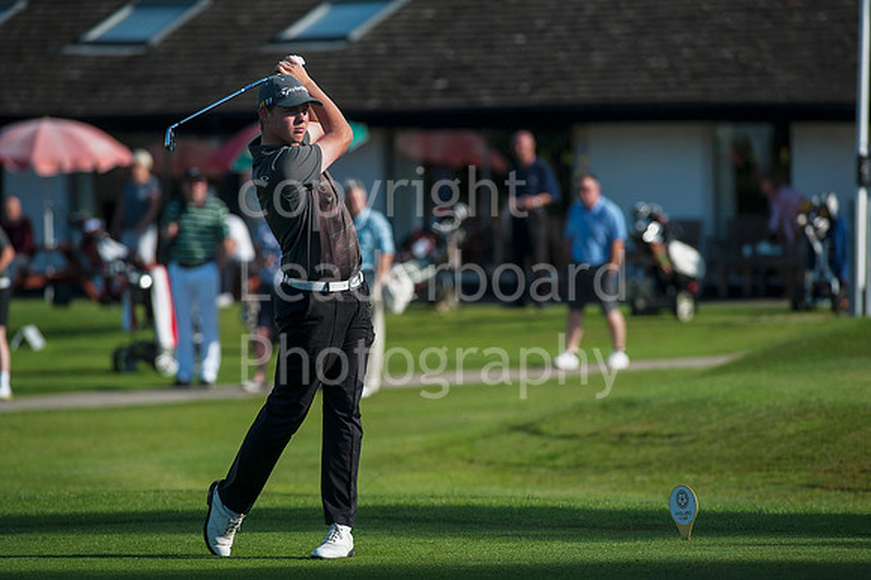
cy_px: 290
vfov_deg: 4.6
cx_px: 436
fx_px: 7254
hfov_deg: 6.9
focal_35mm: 300
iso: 200
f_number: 5.6
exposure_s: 1/2000
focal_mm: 300
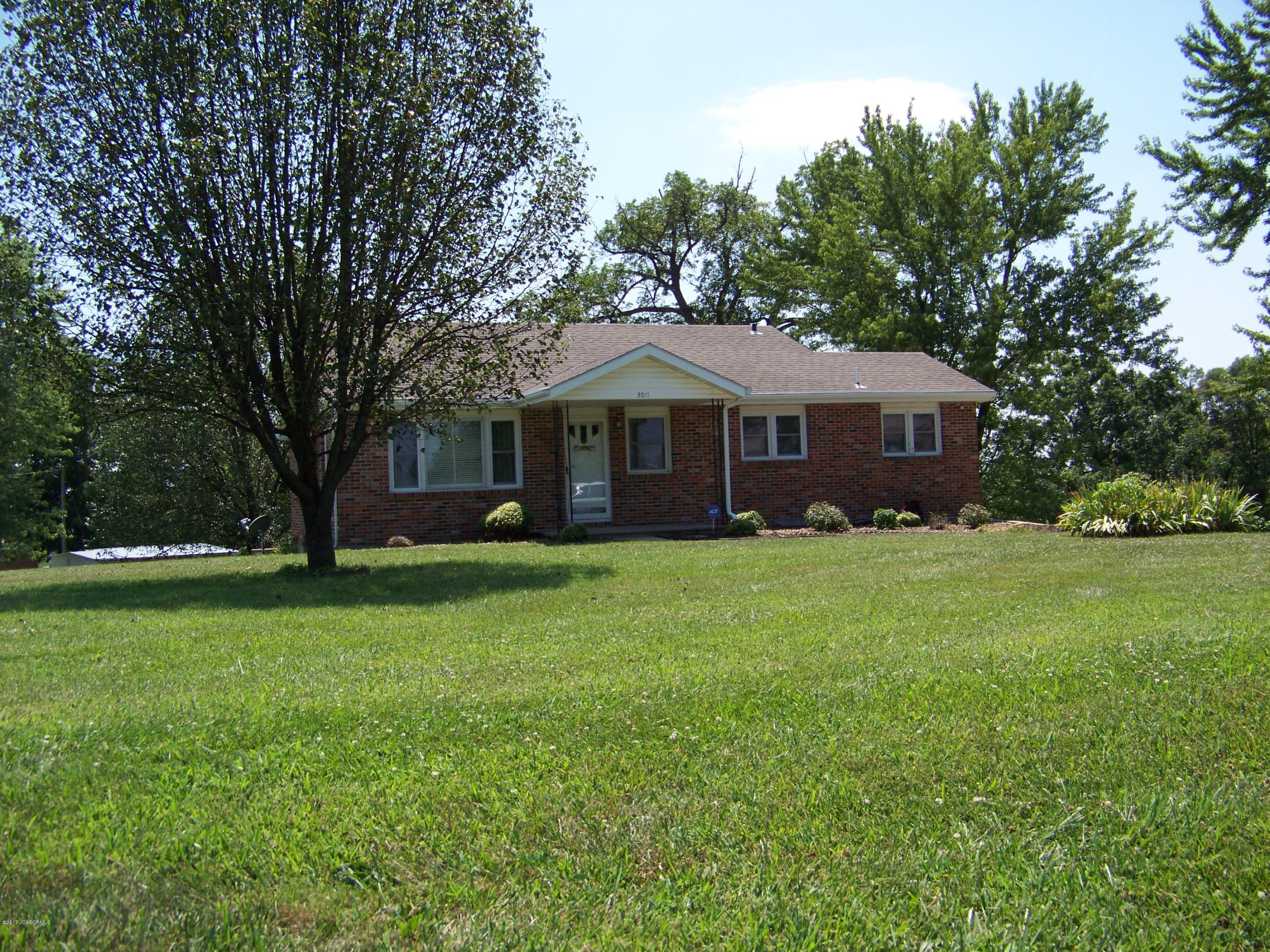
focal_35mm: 36
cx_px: 635
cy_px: 476
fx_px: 1321
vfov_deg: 39.7
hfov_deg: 51.4
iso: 68
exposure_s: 1/1000
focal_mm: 5.85
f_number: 2.8
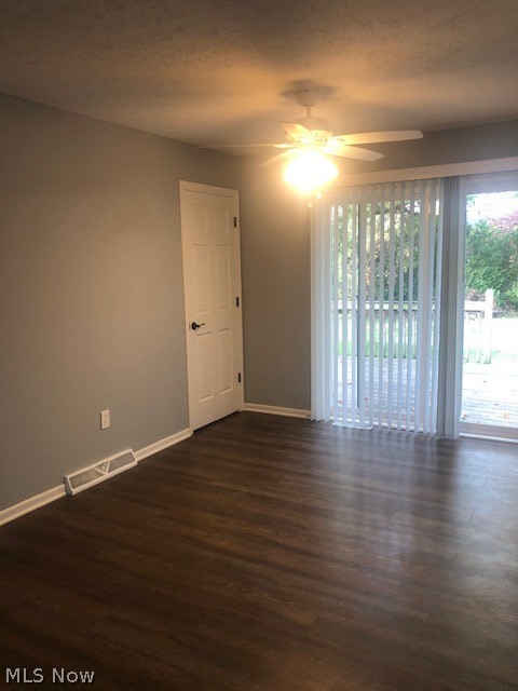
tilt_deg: -8.3
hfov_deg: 49.7
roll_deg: +1.7
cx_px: 259
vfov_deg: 63.4
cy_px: 346
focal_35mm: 28
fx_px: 559
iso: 32
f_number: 1.8
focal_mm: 4
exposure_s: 1/24
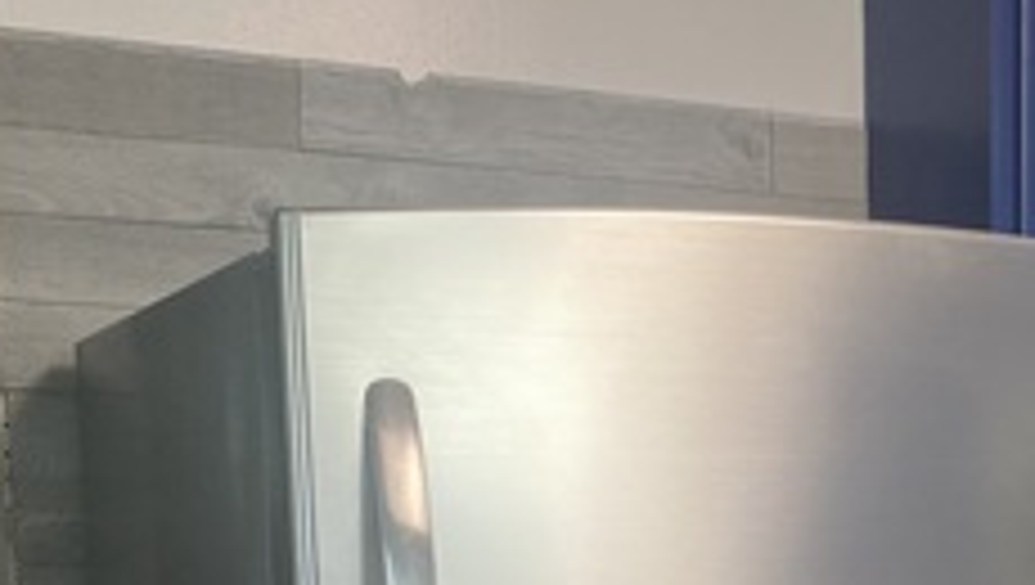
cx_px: 1024
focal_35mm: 82
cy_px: 896
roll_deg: -0.5
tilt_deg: -9.1
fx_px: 2253
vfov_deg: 13.8
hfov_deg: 24.7
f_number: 1.8
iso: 80
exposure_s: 1/60
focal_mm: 4.25
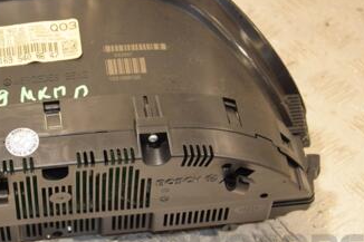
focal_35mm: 105
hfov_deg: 19.2
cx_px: 52
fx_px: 1061
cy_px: 103
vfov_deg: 13.0
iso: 800
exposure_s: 1/160
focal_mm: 38
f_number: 5
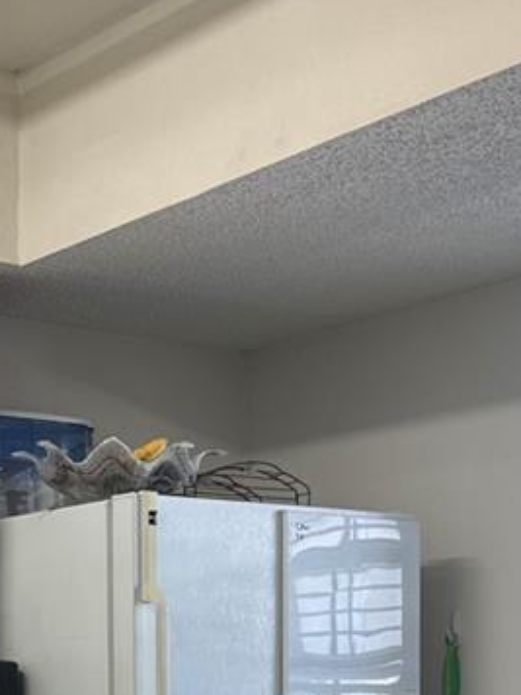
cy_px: 677
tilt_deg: -0.1
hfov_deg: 18.1
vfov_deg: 23.2
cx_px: 107
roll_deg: -0.2
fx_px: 1625
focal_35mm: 81
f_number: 1.78
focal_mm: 6.76
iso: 125
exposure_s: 1/120
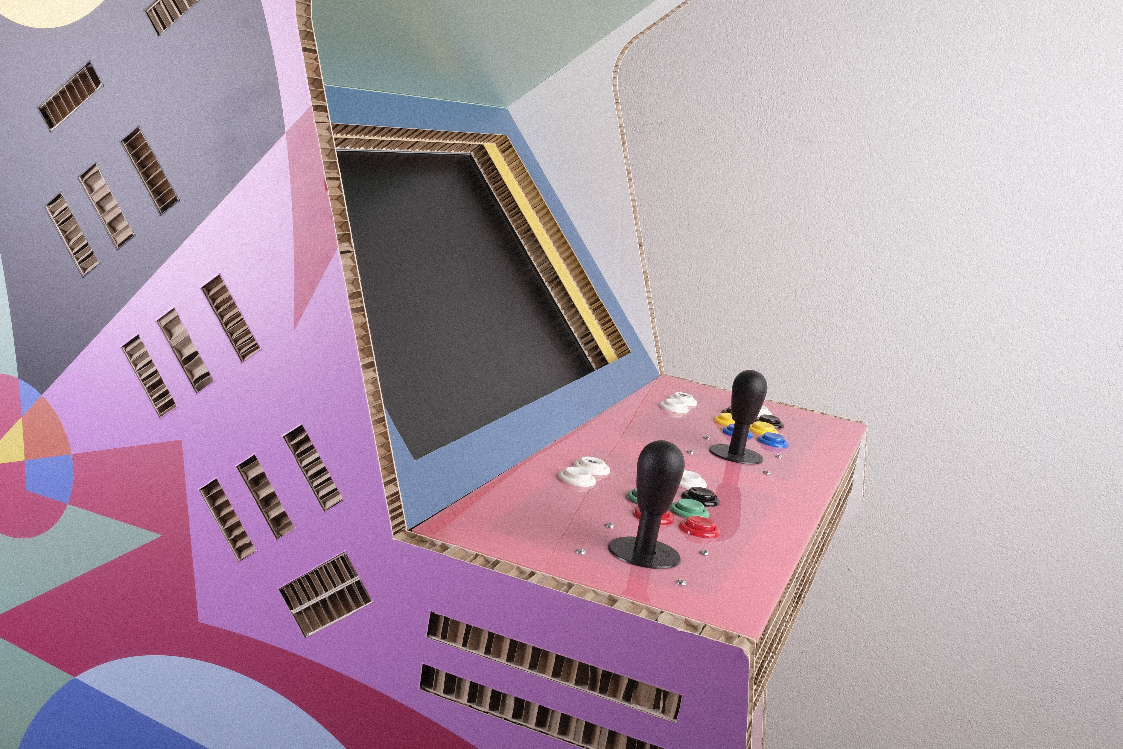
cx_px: 562
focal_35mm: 35
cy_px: 374
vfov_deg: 37.9
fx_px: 1092
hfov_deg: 54.4
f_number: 16
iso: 400
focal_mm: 23
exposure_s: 1/125
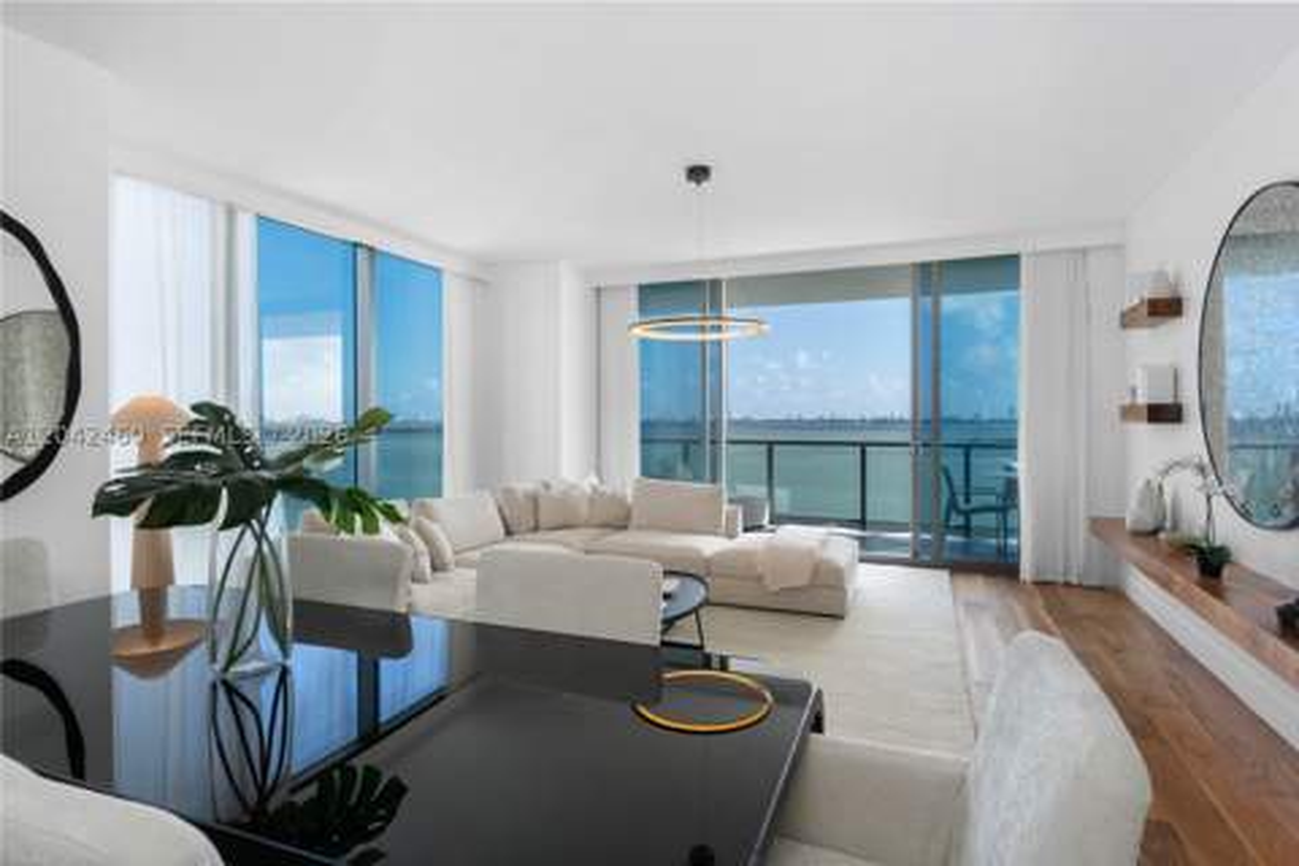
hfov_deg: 88.7
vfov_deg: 66.2
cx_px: 650
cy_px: 433
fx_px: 664
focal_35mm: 18
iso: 320
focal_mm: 18.4
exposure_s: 1/50
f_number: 13
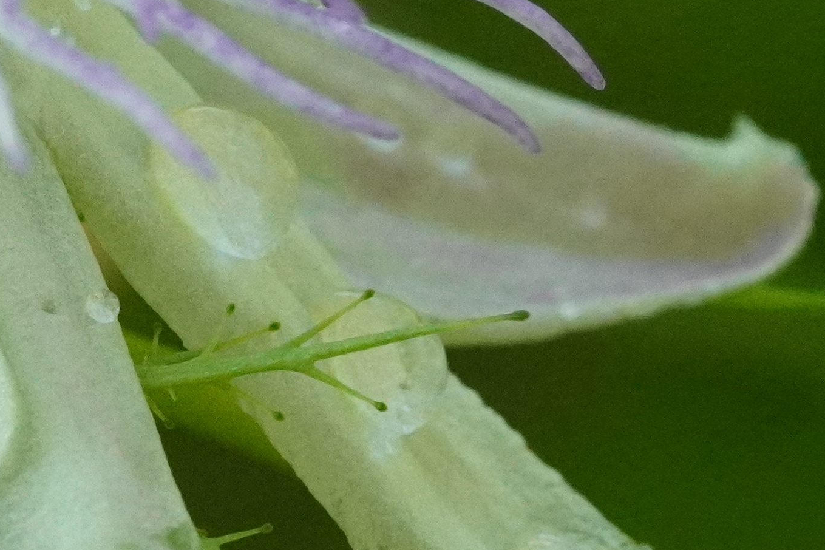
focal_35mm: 596
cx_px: -487
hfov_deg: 3.4
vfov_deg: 2.3
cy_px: -151
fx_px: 13657
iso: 3200
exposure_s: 1/250
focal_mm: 90
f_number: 10
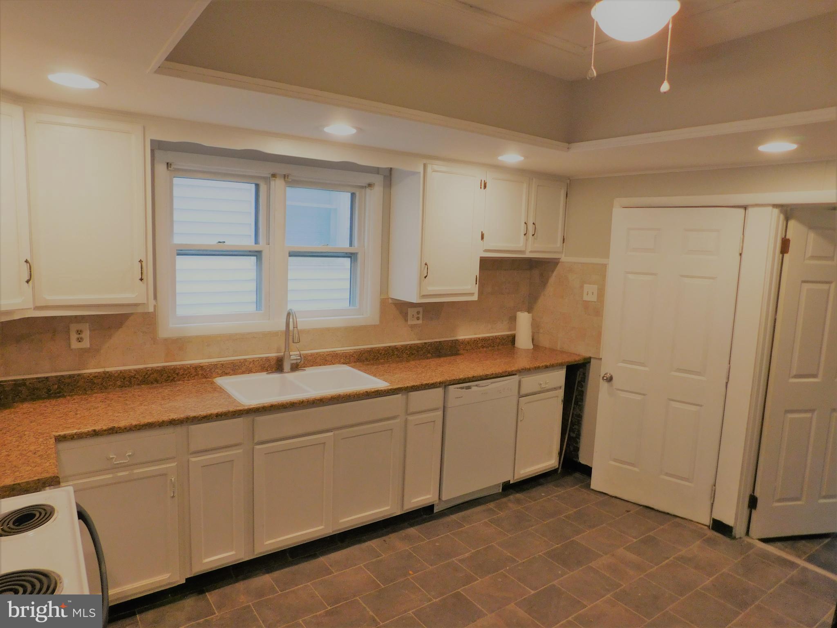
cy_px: 314
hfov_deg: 73.9
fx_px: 556
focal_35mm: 23
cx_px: 418
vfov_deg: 58.9
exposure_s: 1/30
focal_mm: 4
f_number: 3
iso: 200
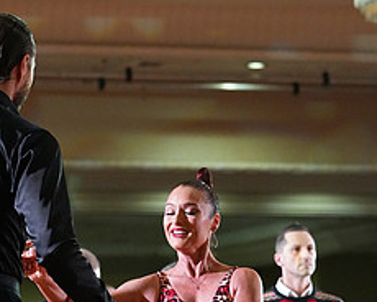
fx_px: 3693
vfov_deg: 4.7
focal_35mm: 331
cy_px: 394
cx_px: 89
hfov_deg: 5.8
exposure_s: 1/400
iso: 8000
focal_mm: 140
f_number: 5
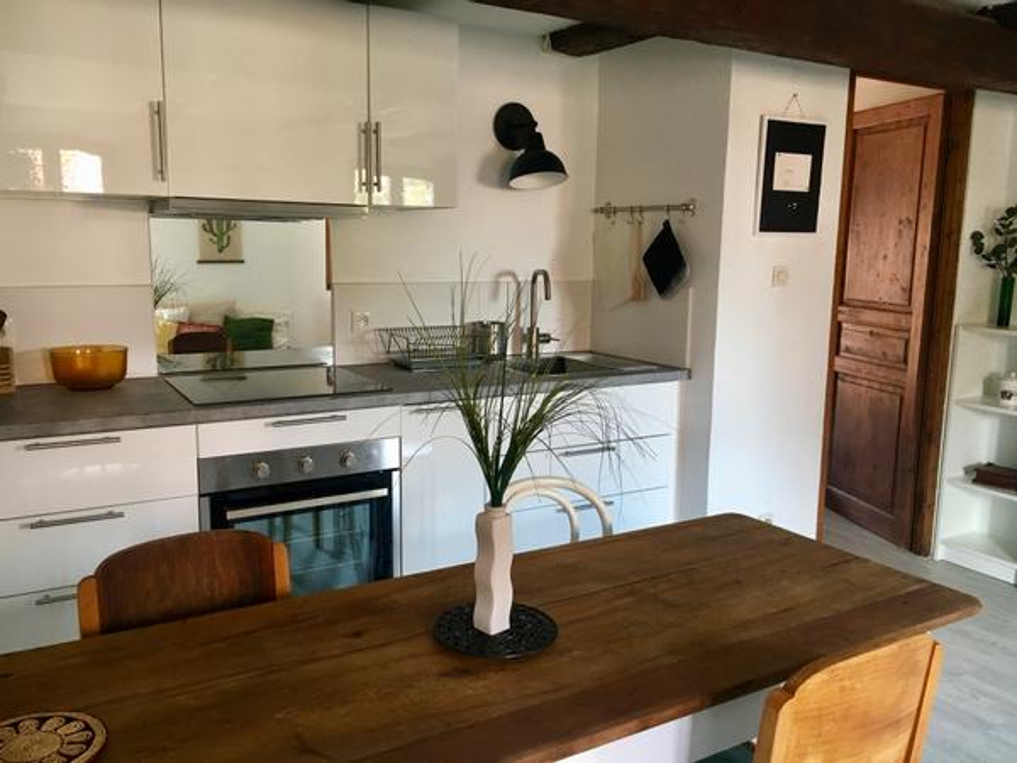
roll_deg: -0.3
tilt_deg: -9.0
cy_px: 382
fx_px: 852
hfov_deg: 61.7
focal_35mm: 29
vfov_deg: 48.2
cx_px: 508
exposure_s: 1/33
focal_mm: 4.15
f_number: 2.2
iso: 125
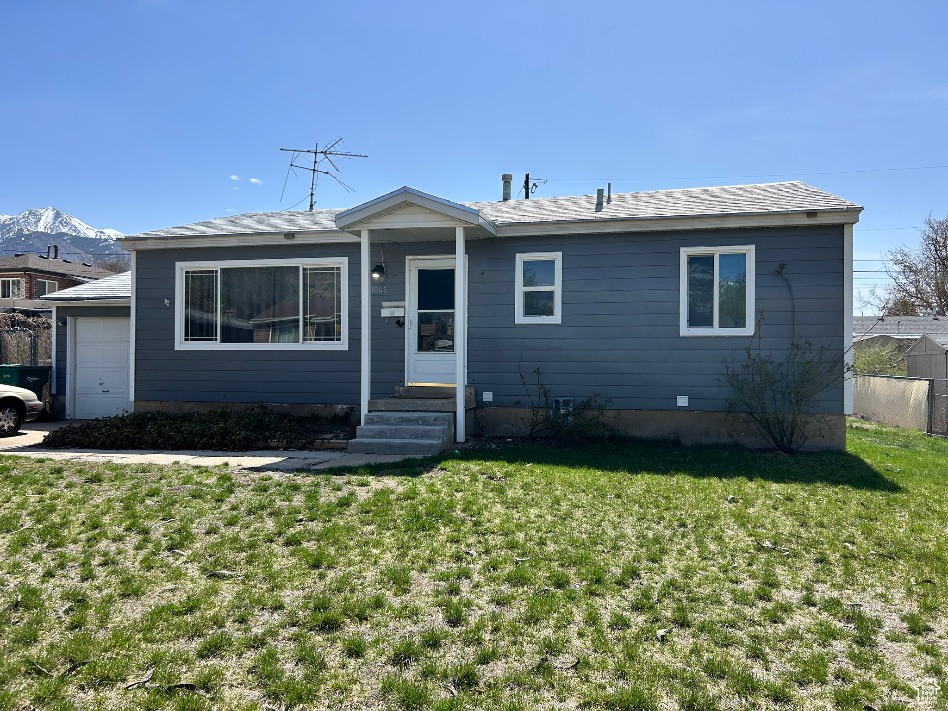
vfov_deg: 53.1
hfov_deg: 67.3
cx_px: 474
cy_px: 356
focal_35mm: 26
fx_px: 712
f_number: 1.5
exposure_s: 1/4274
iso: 50
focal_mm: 5.7
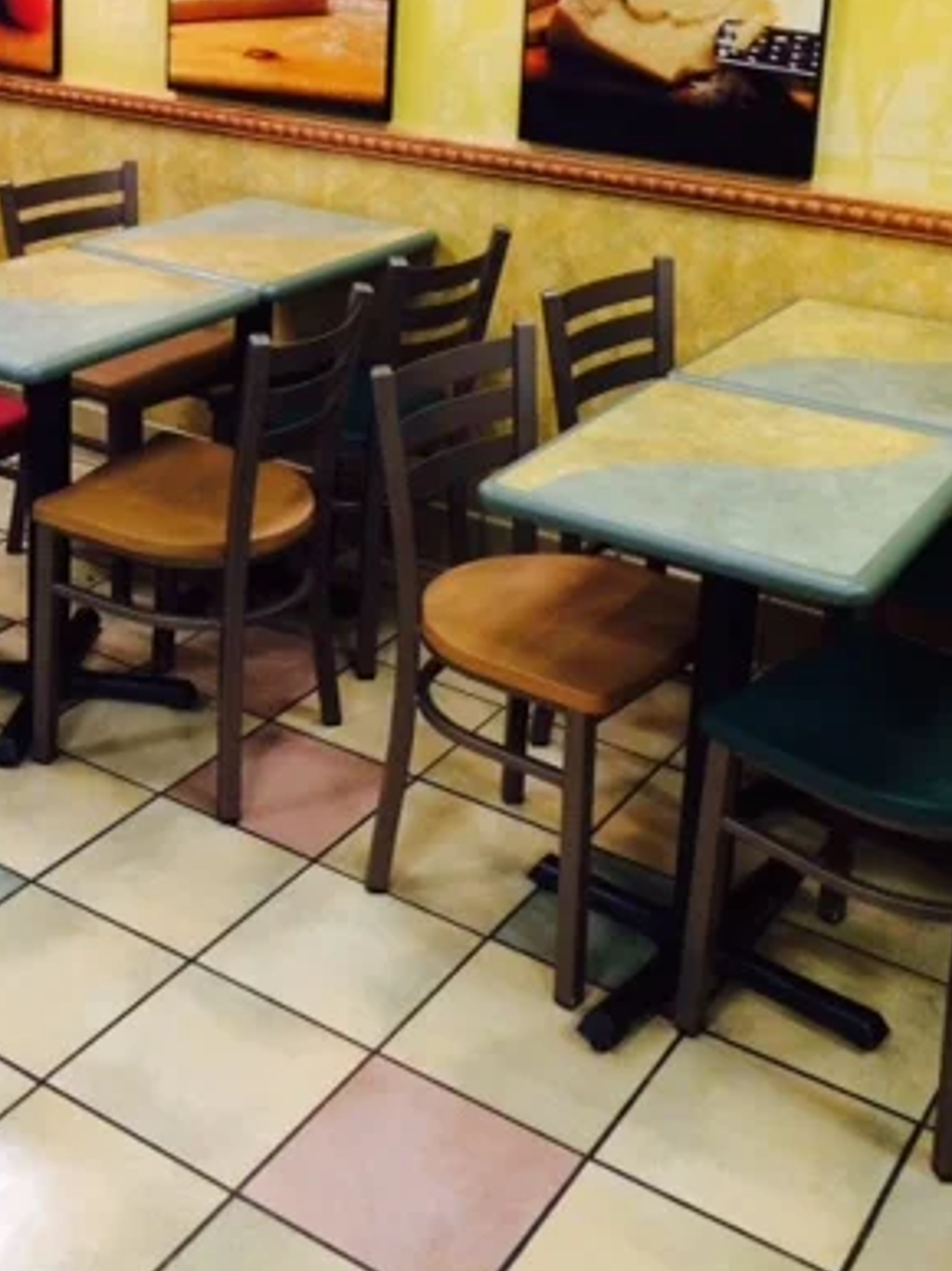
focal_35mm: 48
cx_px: 269
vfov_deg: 38.0
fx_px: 1761
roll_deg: -0.4
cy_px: 227
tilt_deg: -14.3
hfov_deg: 29.9
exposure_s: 1/30
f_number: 2.2
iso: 160
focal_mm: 4.15
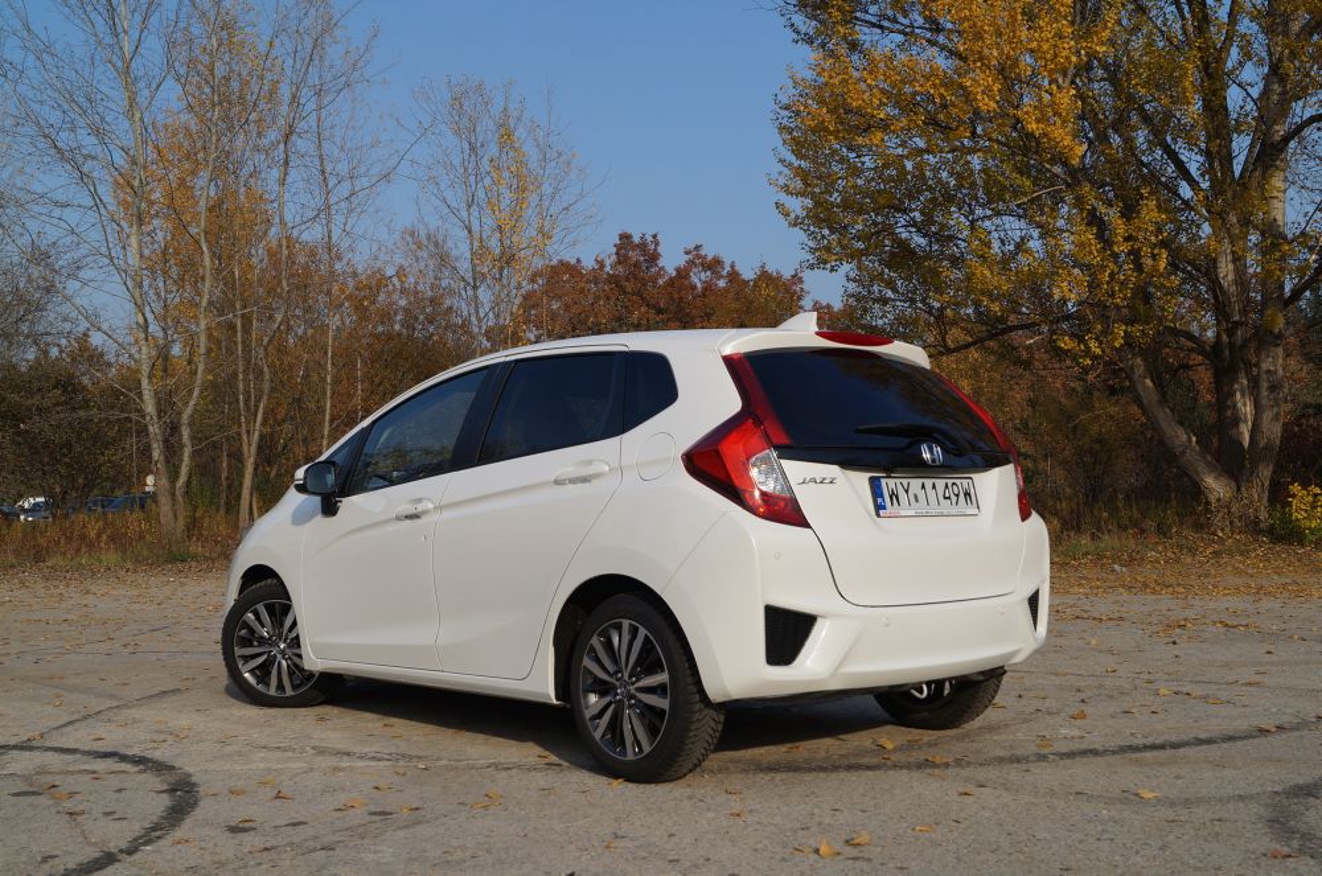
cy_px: 438
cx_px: 661
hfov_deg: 53.2
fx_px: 1320
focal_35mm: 36
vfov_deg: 36.7
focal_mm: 24
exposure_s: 1/400
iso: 100
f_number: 8
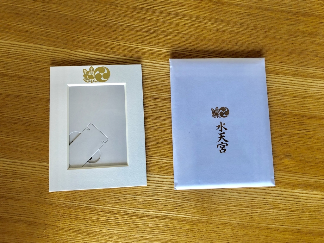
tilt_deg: -81.8
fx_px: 262
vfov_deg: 49.7
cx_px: 162
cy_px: 122
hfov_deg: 63.4
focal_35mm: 28
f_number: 1.8
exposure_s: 1/17
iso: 50
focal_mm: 3.99
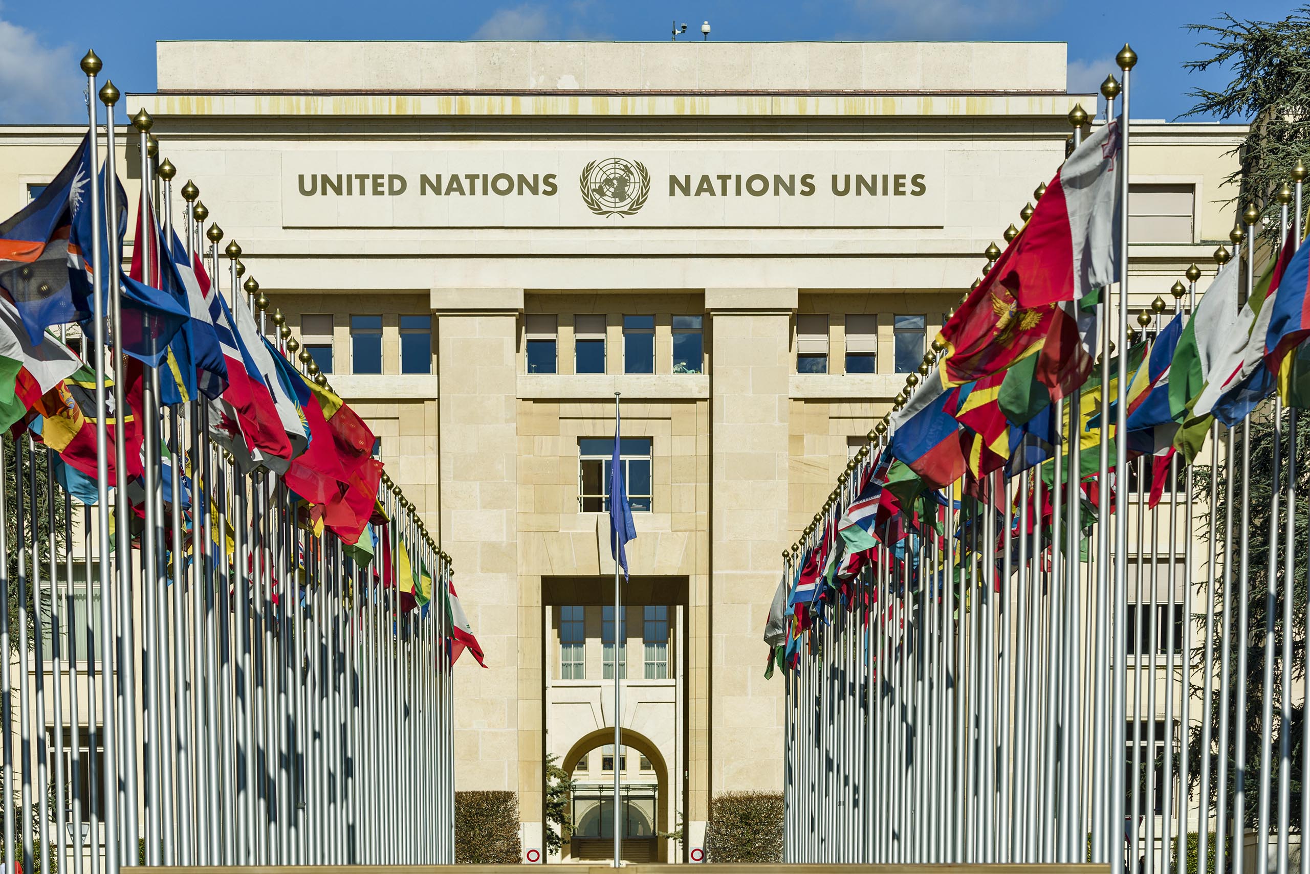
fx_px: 6370
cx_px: 655
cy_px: 437
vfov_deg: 7.9
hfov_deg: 11.7
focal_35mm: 175
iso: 200
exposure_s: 1/800
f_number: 8
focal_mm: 175
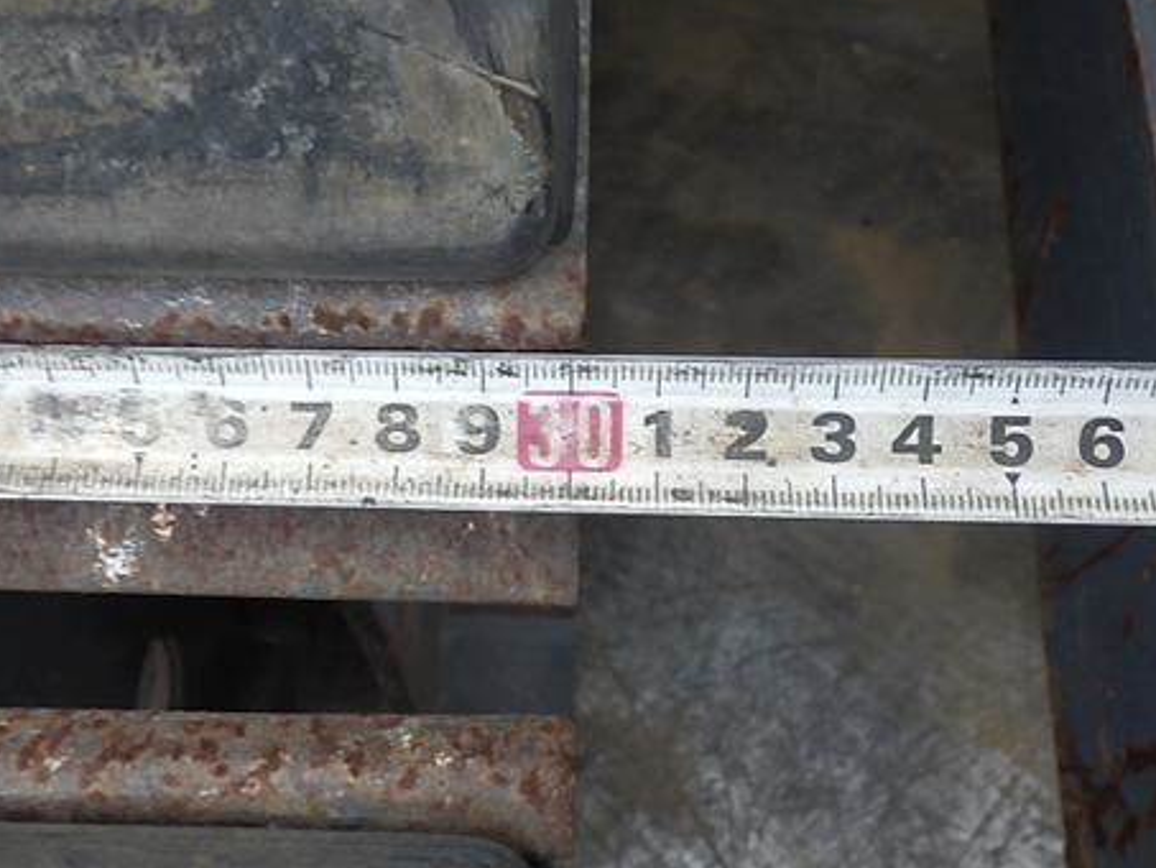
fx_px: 1203
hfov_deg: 51.3
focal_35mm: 36
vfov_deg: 39.7
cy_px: 431
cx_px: 551
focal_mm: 6.1
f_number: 3.8
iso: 125
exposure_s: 1/125
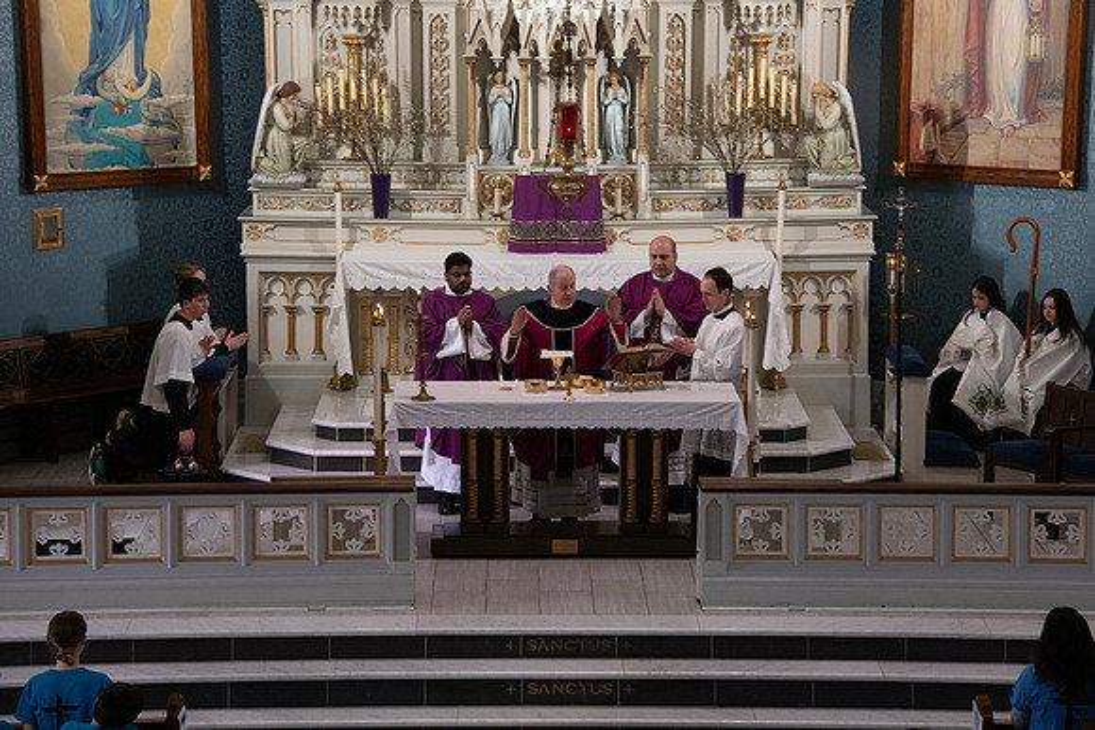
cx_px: 548
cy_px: 365
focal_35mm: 112
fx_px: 3407
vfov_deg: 12.2
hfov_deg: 18.3
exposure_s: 1/100
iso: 4000
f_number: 9
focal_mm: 112
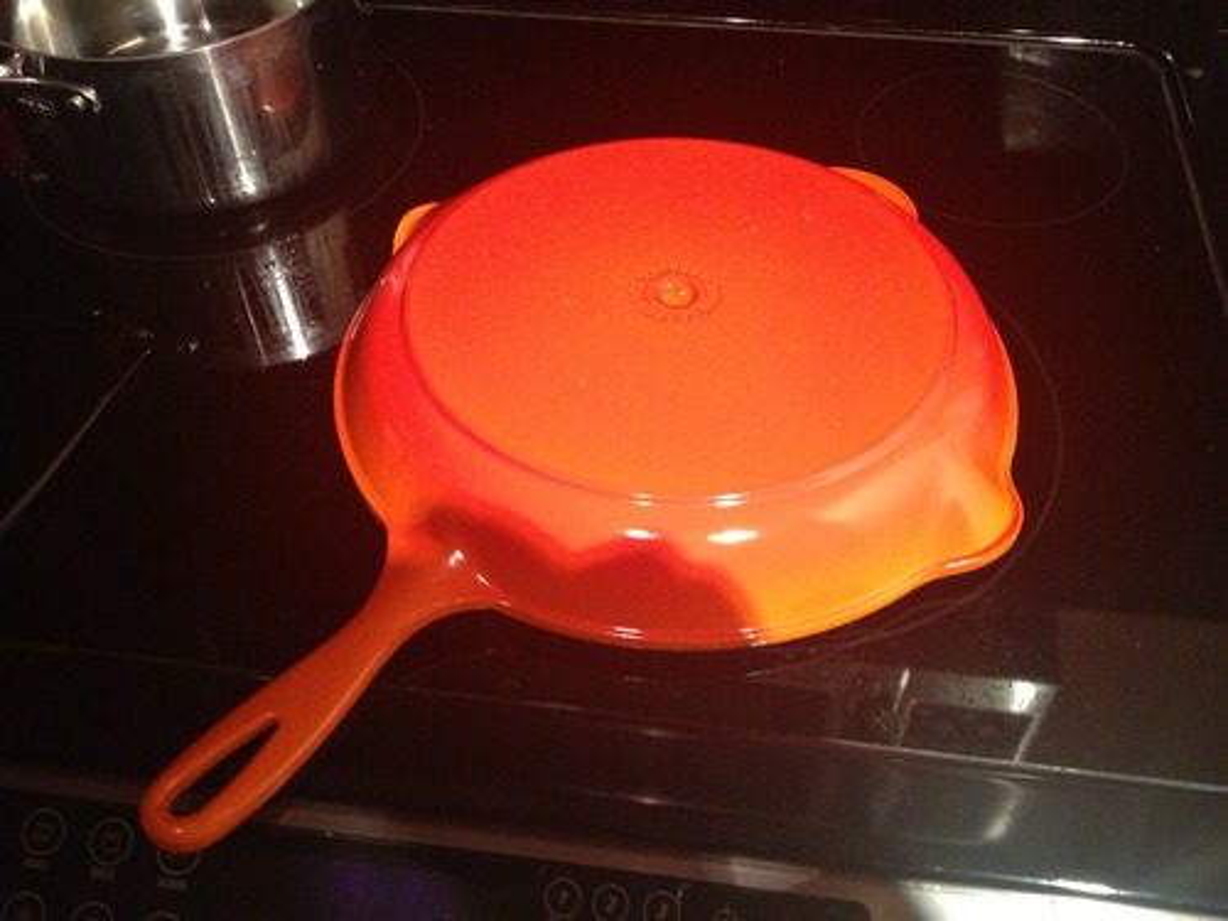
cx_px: 614
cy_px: 460
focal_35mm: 35
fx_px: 1242
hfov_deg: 52.6
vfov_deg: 40.7
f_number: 2.4
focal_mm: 4.28
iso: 320
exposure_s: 1/20
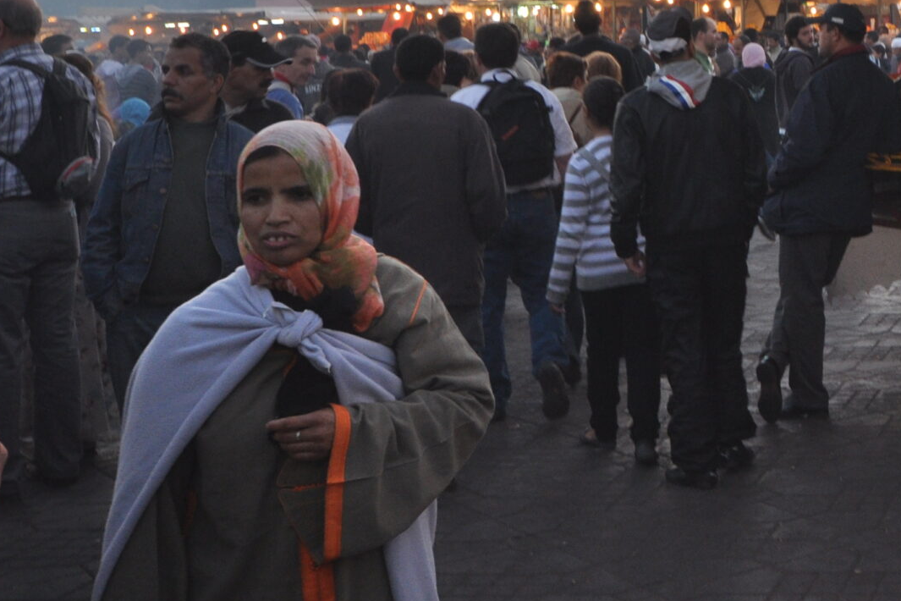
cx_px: 1032
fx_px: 1802
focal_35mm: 72
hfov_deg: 25.6
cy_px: -50
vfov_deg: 18.3
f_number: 5.6
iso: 400
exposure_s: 1/60
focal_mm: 20
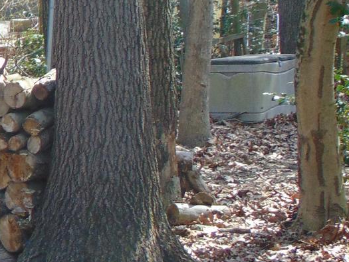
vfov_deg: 7.6
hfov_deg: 9.6
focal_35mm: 195
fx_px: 1966
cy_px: 49
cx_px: -293
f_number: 3.5
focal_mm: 9
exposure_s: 1/250
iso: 80
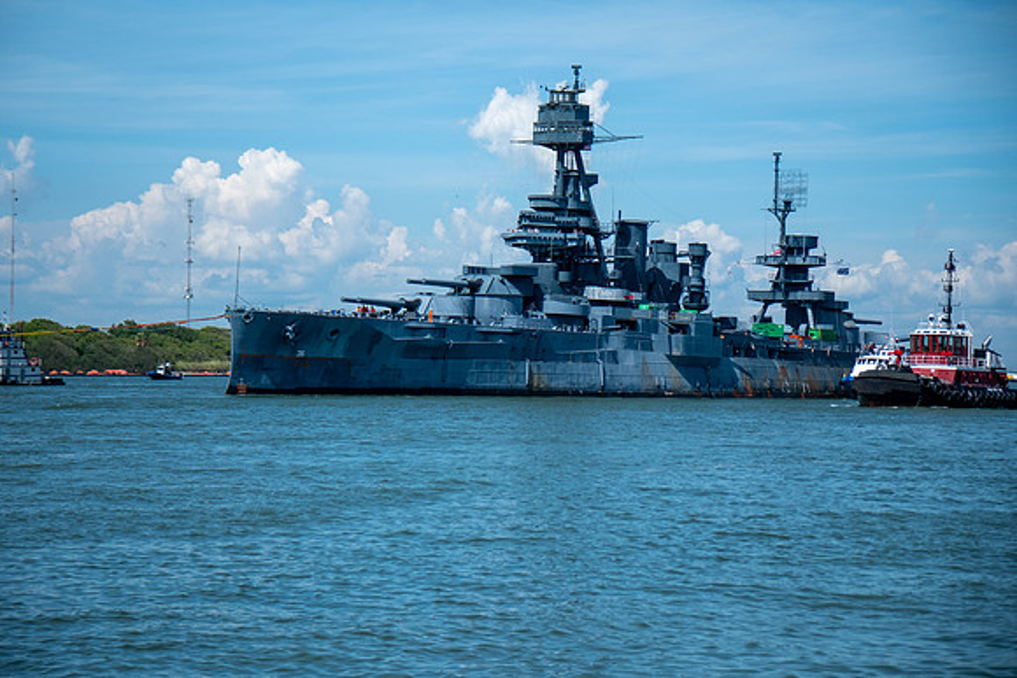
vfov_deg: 13.6
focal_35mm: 101
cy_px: 339
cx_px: 508
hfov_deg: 20.2
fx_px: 2854
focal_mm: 67.5
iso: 160
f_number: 4
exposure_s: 1/2200
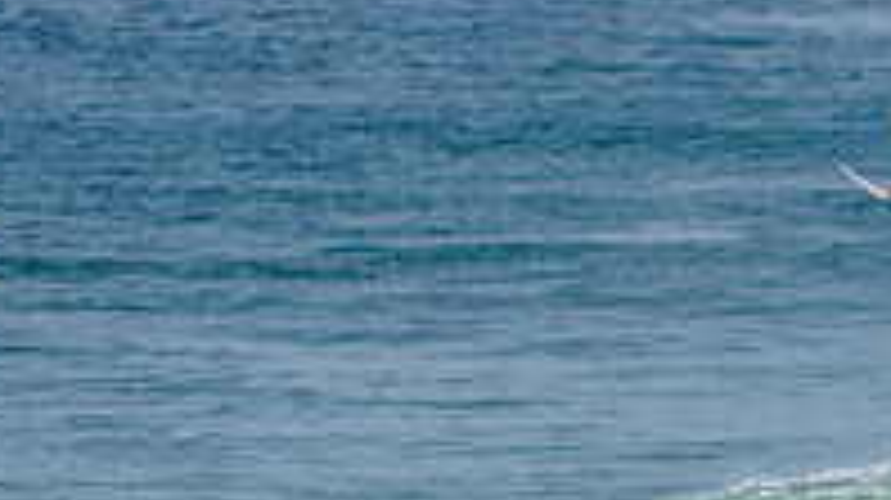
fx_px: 28234
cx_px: 950
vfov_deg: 1.0
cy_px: 619
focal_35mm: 1196
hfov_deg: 1.8
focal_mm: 390
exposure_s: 1/2000
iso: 220
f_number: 5.6
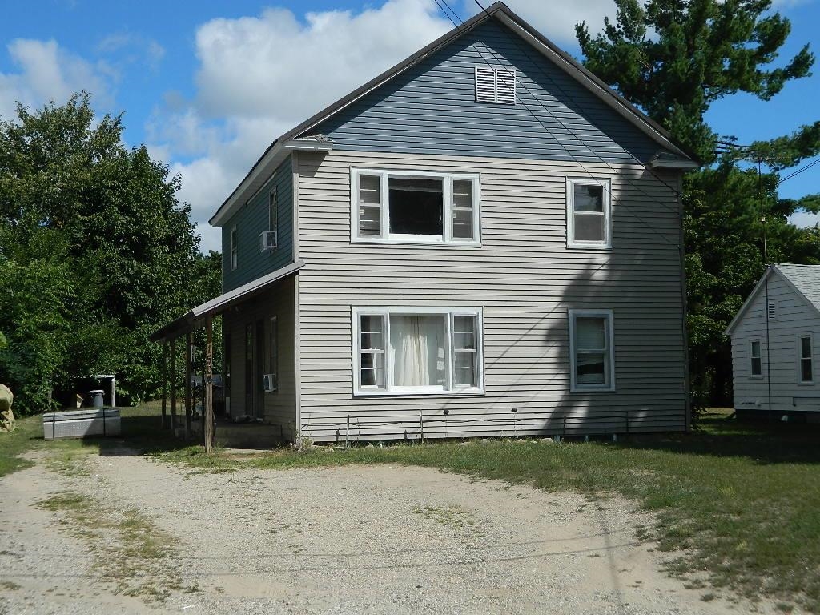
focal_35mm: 47
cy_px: 308
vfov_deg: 30.9
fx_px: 1113
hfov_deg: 40.4
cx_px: 410
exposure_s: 1/160
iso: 80
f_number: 10.2
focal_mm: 8.4
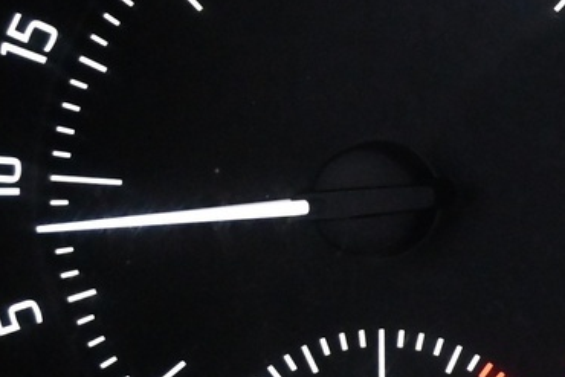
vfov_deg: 8.4
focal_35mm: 164
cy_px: 137
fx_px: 2578
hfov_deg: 11.4
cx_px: 1087
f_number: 4.2
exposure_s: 1/40
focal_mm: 25
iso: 4000
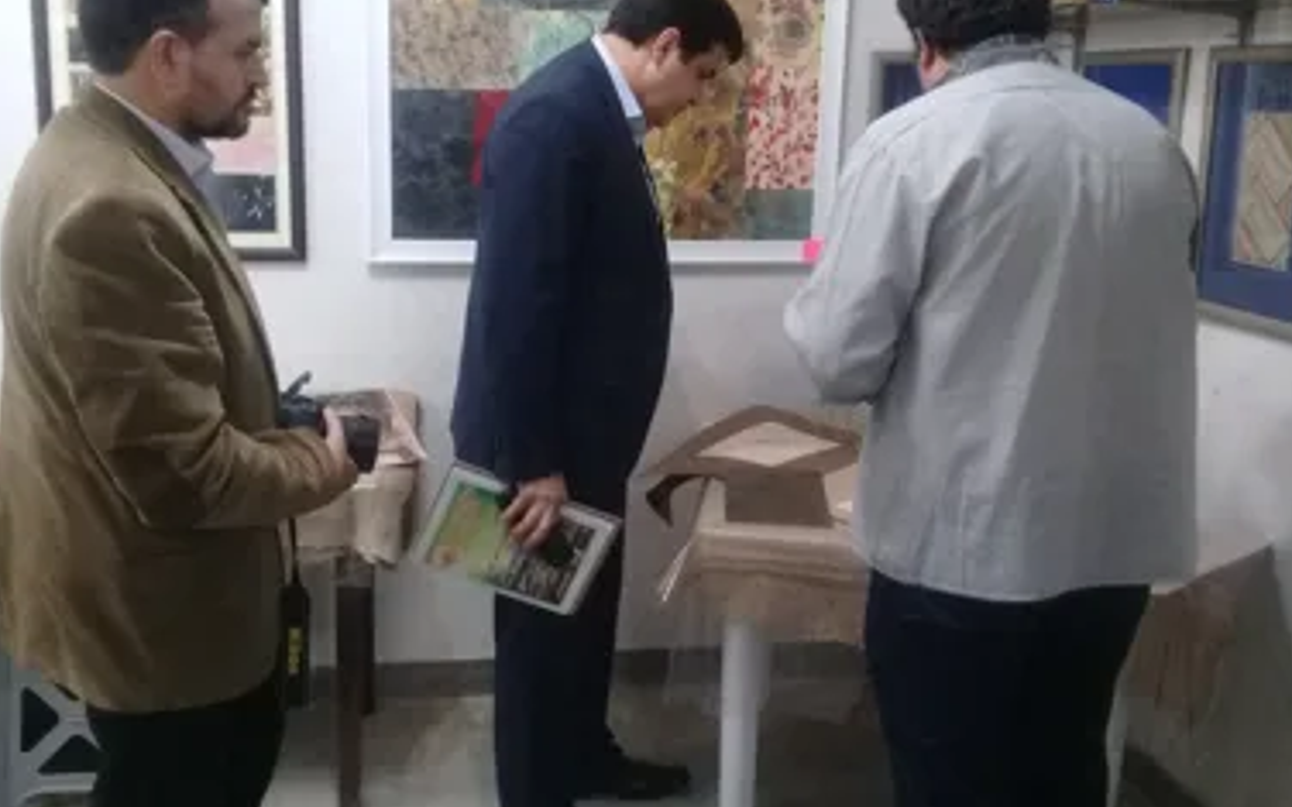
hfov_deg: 55.3
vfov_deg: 36.1
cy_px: 306
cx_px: 646
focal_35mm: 35
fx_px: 1232
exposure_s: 1/20
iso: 200
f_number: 2.2
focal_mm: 3.3
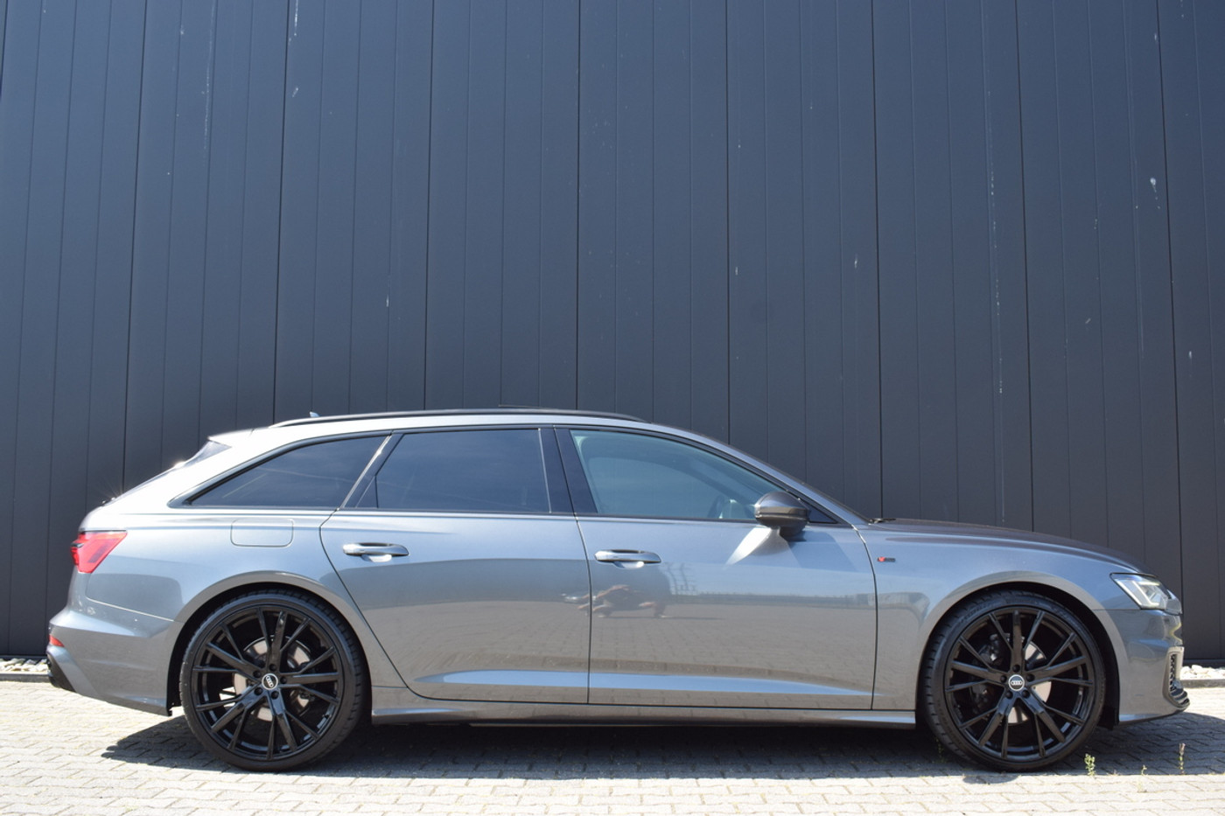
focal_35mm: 34
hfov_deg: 55.1
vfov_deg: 38.4
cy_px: 408
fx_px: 1174
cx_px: 612
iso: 400
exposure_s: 1/250
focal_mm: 23
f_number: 8
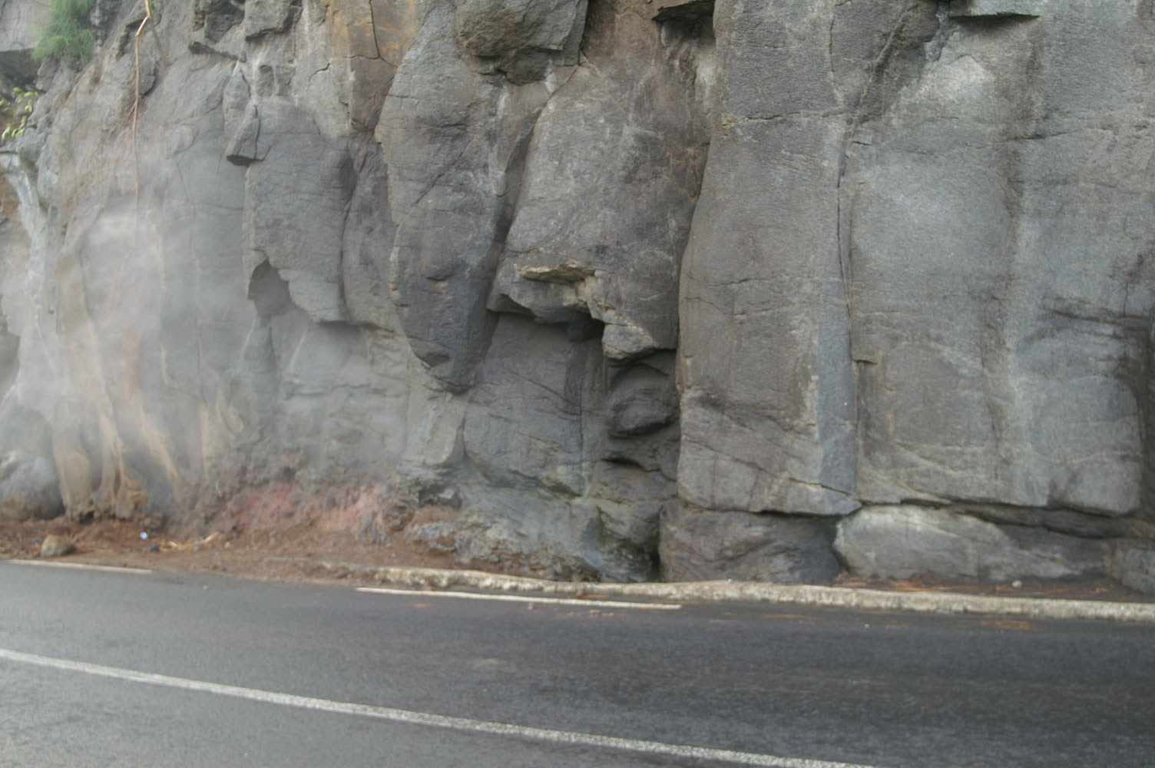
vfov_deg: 39.9
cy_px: 384
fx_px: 1058
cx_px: 578
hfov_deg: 57.3
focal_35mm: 33
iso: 100
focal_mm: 22
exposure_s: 1/60
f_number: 4
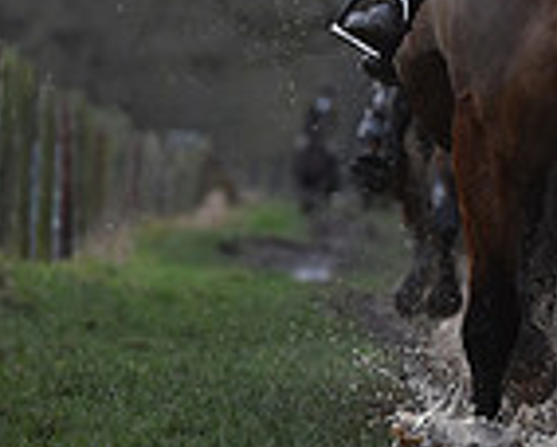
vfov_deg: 2.2
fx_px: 11671
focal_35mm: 707
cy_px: -118
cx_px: 1004
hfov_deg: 2.7
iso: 1800
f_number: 5.6
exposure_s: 1/1250
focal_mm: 185
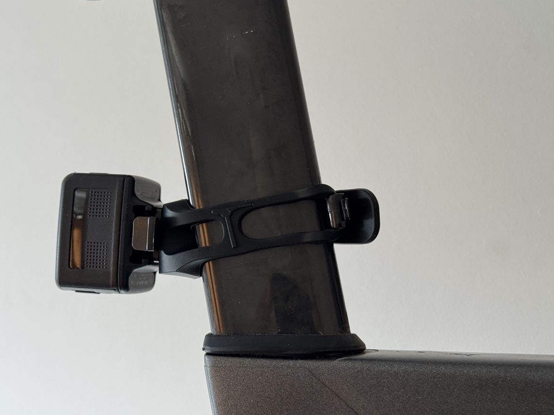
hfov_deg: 36.2
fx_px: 848
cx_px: 258
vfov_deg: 27.5
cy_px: 203
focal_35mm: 53
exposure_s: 1/60
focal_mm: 6.76
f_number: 1.78
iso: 125
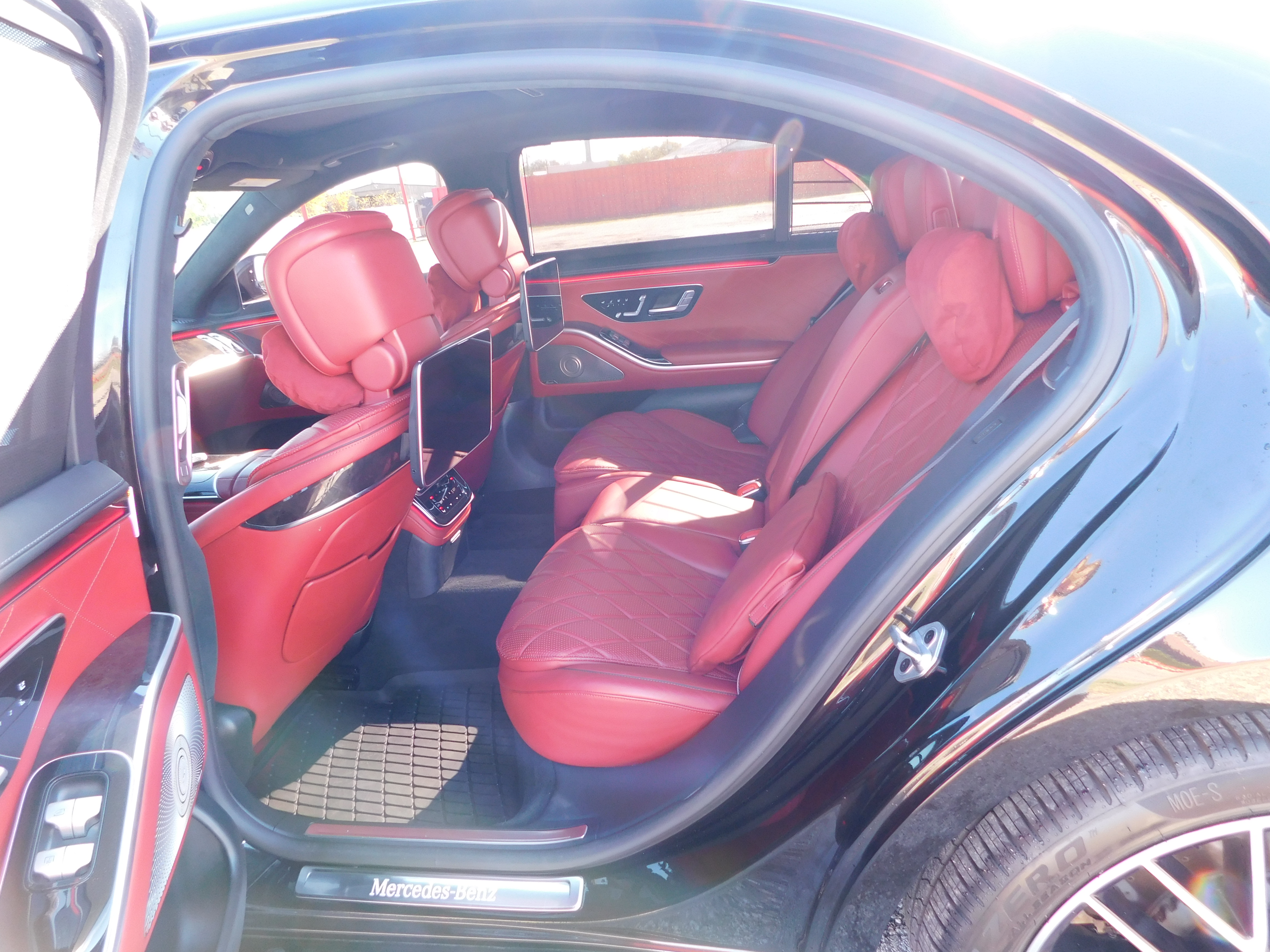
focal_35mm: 23
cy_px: 476
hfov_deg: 73.9
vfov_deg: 58.9
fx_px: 844
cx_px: 635
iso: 125
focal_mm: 4
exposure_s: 1/30
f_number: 3
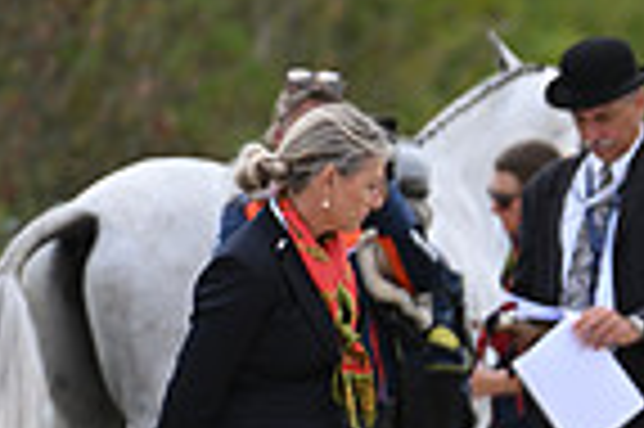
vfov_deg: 0.8
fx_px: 29036
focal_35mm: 1625
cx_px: 1252
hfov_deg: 1.3
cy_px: 345
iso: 640
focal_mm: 400
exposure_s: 1/1600
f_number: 5.6
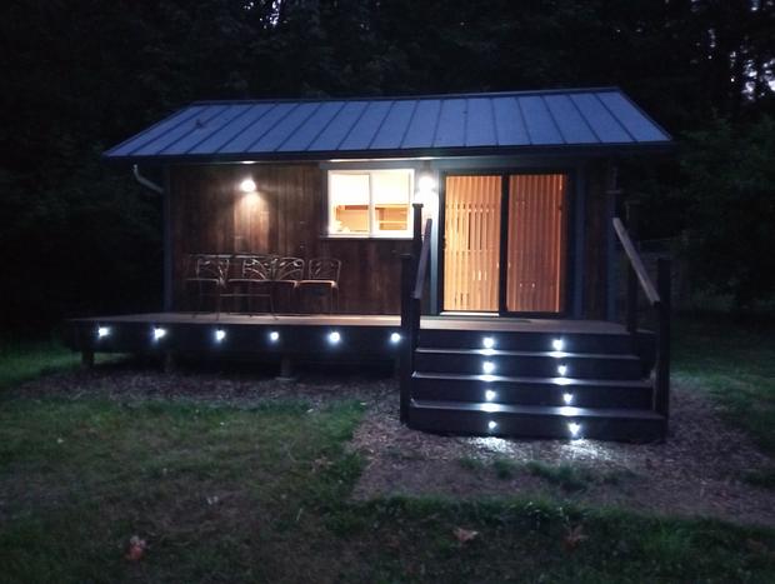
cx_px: 388
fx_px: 628
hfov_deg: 63.4
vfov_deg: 49.9
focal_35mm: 28
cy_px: 292
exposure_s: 1/10
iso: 3100
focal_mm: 3.61
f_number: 1.8
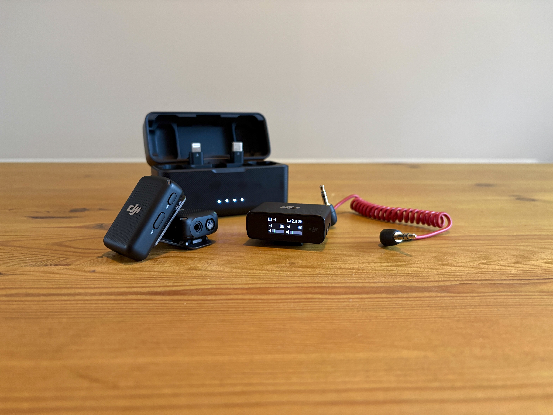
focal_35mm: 26
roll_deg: -0.3
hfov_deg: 67.3
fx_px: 415
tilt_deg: -11.6
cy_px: 208
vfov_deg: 53.1
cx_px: 276
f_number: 1.6
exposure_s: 1/50
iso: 160
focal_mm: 5.96
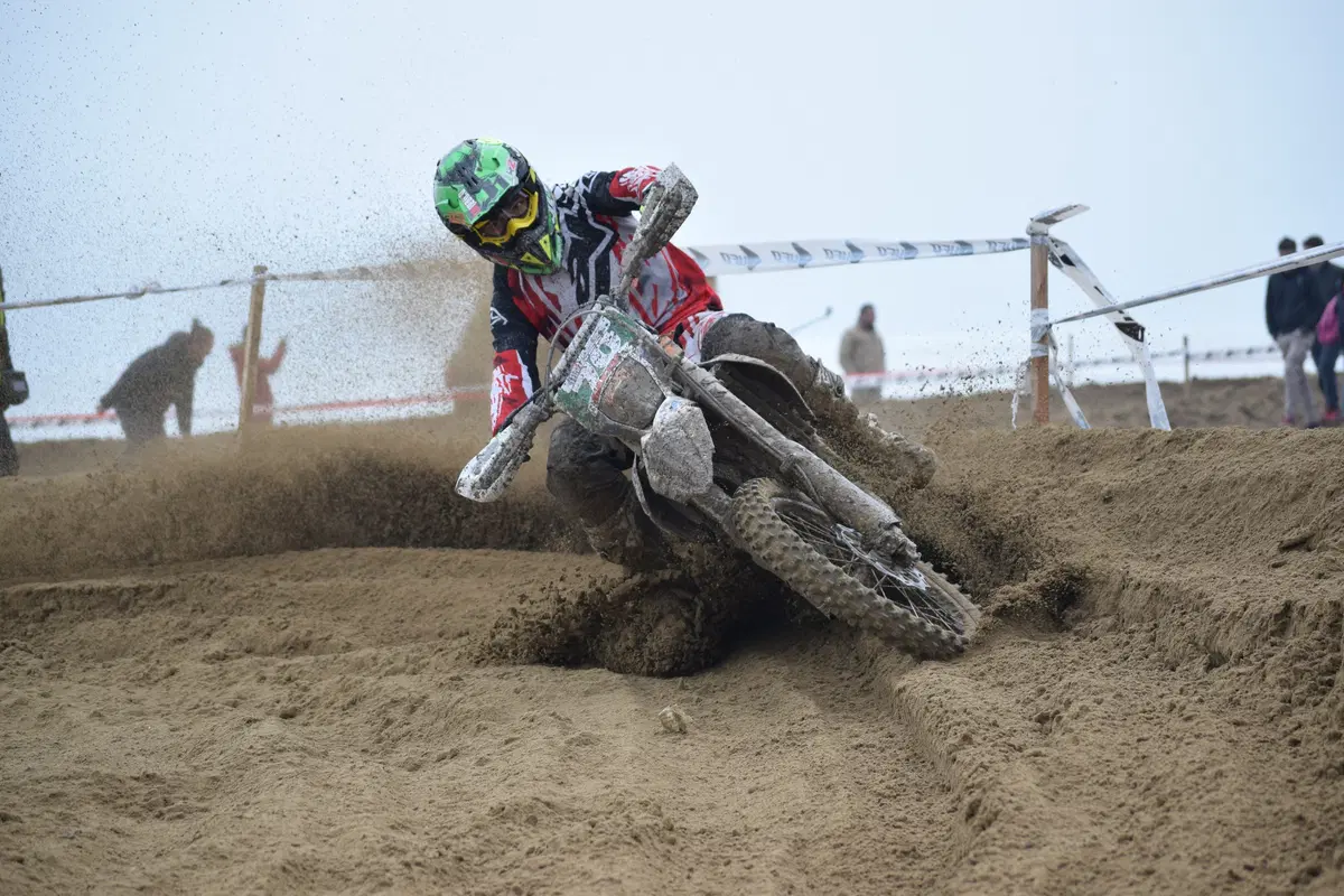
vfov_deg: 9.9
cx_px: 672
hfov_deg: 14.9
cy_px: 448
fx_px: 5152
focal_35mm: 138
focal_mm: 92
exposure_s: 1/1250
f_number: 5.6
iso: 400
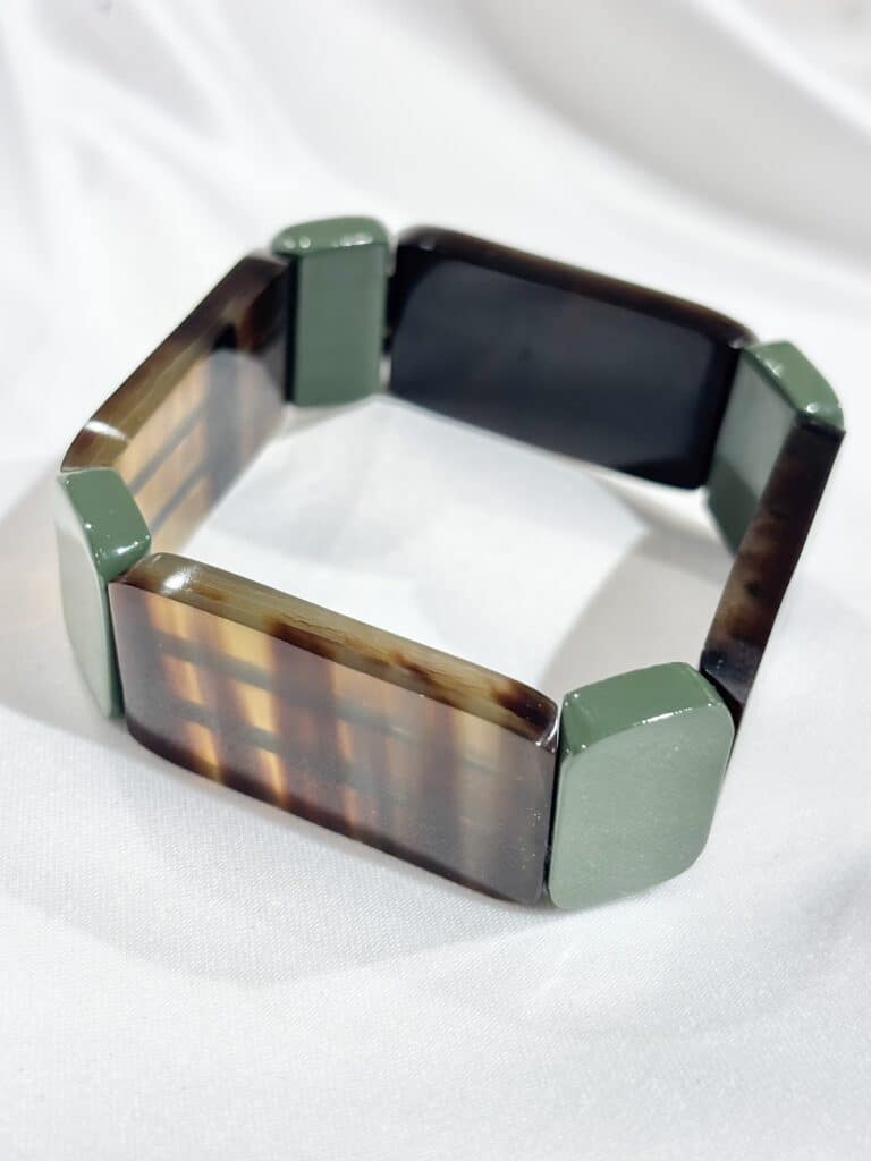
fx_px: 1745
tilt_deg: -33.8
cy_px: 580
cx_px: 436
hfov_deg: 28.0
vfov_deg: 36.8
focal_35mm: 52
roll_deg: +5.3
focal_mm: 5.96
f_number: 1.6
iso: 25
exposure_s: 1/100
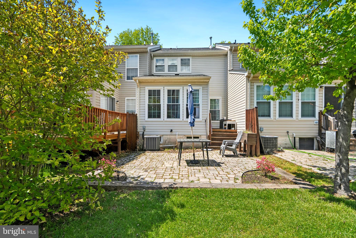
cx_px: 178
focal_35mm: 16
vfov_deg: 73.8
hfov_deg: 96.7
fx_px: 158
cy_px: 119
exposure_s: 1/400
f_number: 8
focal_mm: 16
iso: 160
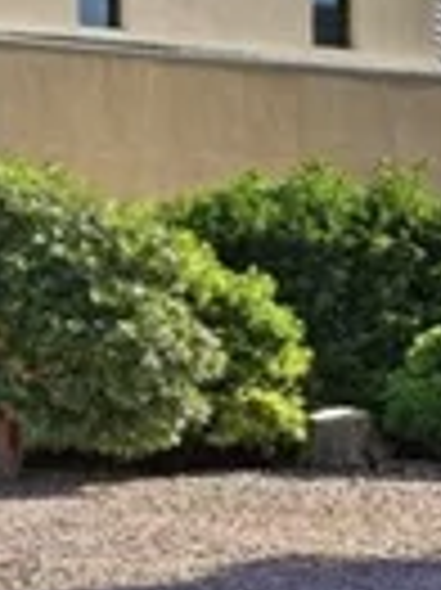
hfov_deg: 7.2
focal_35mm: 147
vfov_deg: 13.4
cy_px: 137
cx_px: -1377
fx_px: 2497
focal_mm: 19.5
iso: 200
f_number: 9
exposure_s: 1/1250
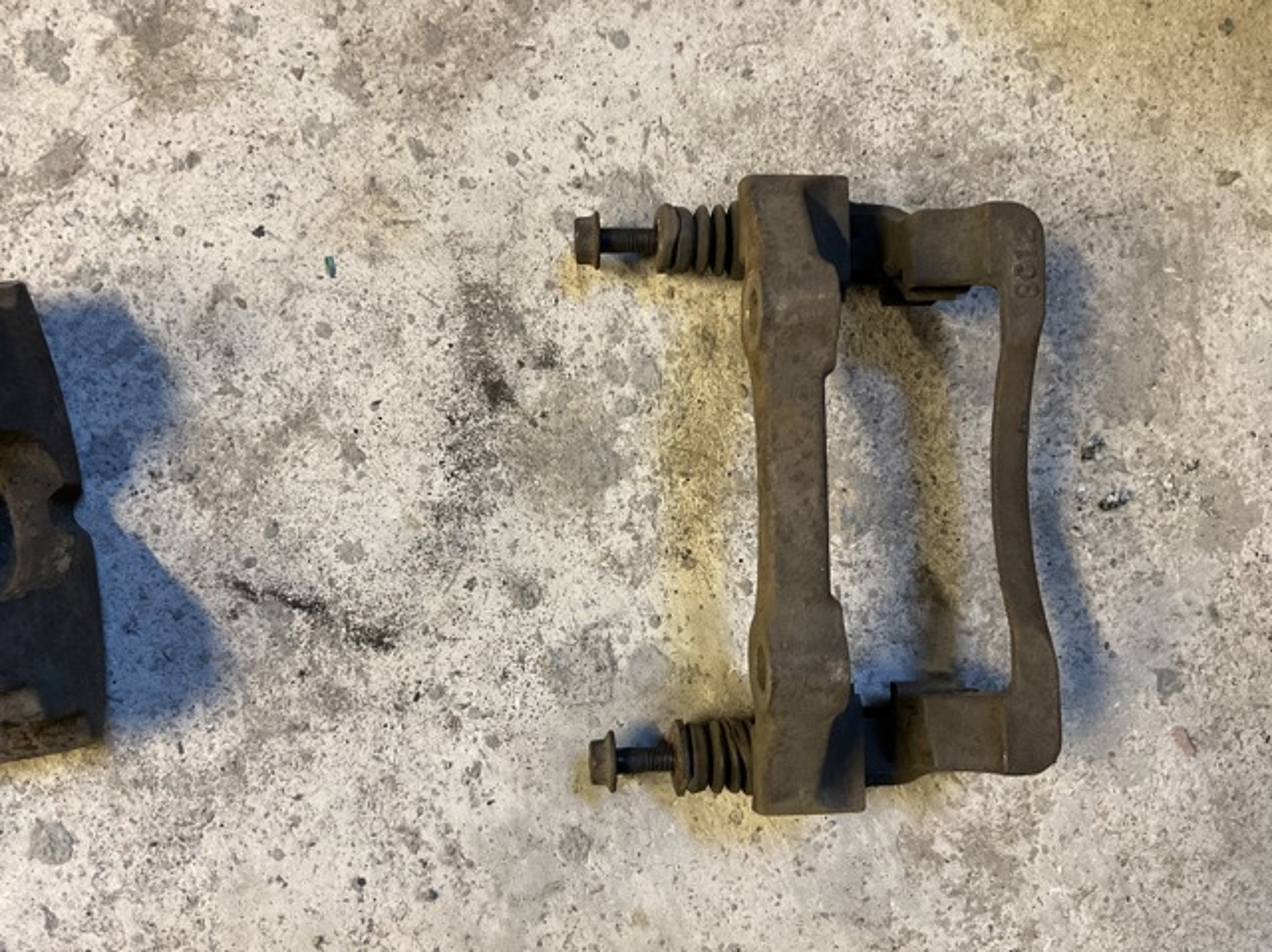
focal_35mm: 29
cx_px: 636
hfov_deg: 61.7
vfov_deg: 48.2
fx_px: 1065
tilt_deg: -86.7
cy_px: 476
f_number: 1.8
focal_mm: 3
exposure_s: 1/60
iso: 160
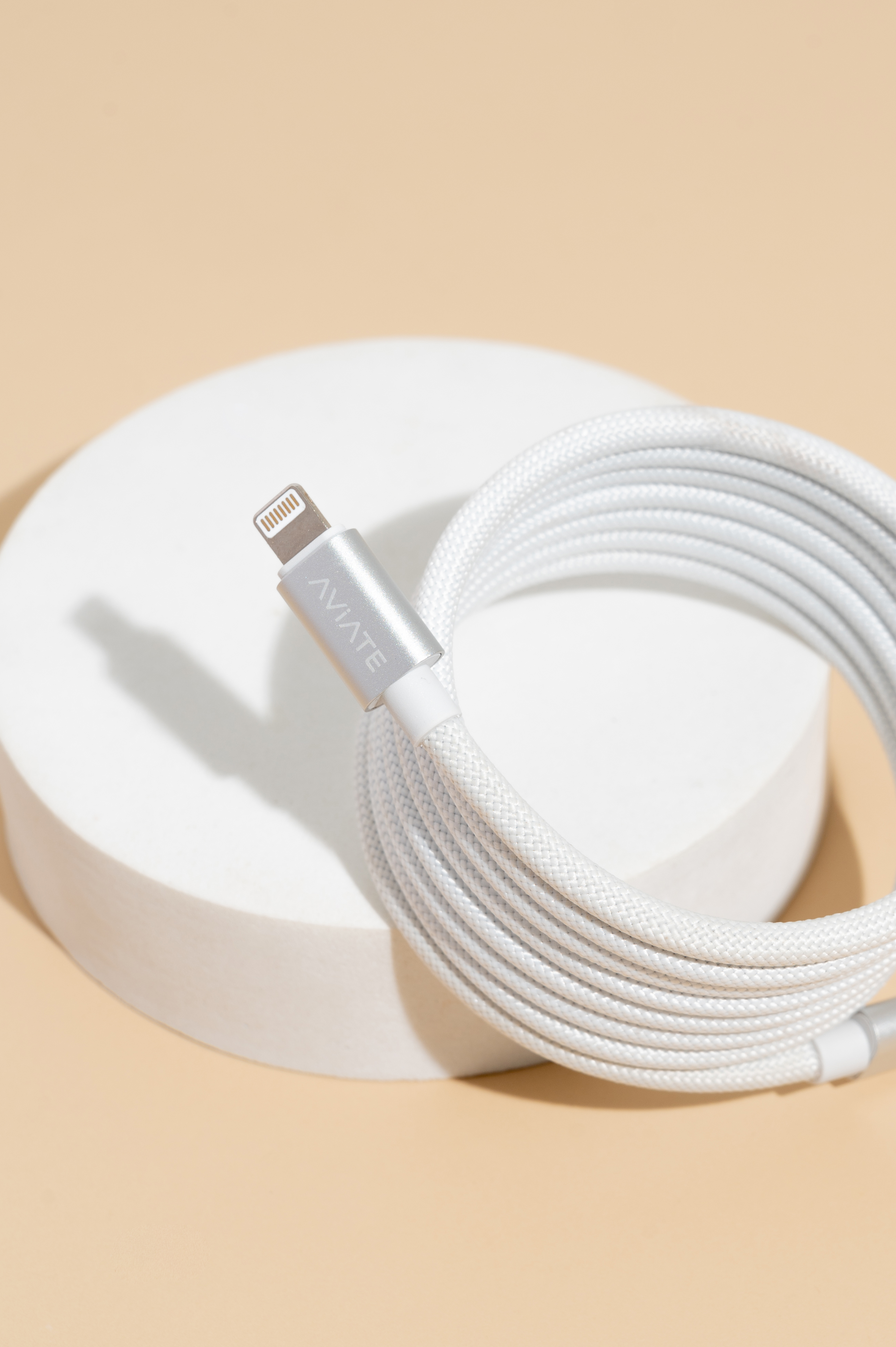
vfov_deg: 18.9
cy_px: 737
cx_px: 651
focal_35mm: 108
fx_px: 4037
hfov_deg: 12.6
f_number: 10
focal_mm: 70
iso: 160
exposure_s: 1/160
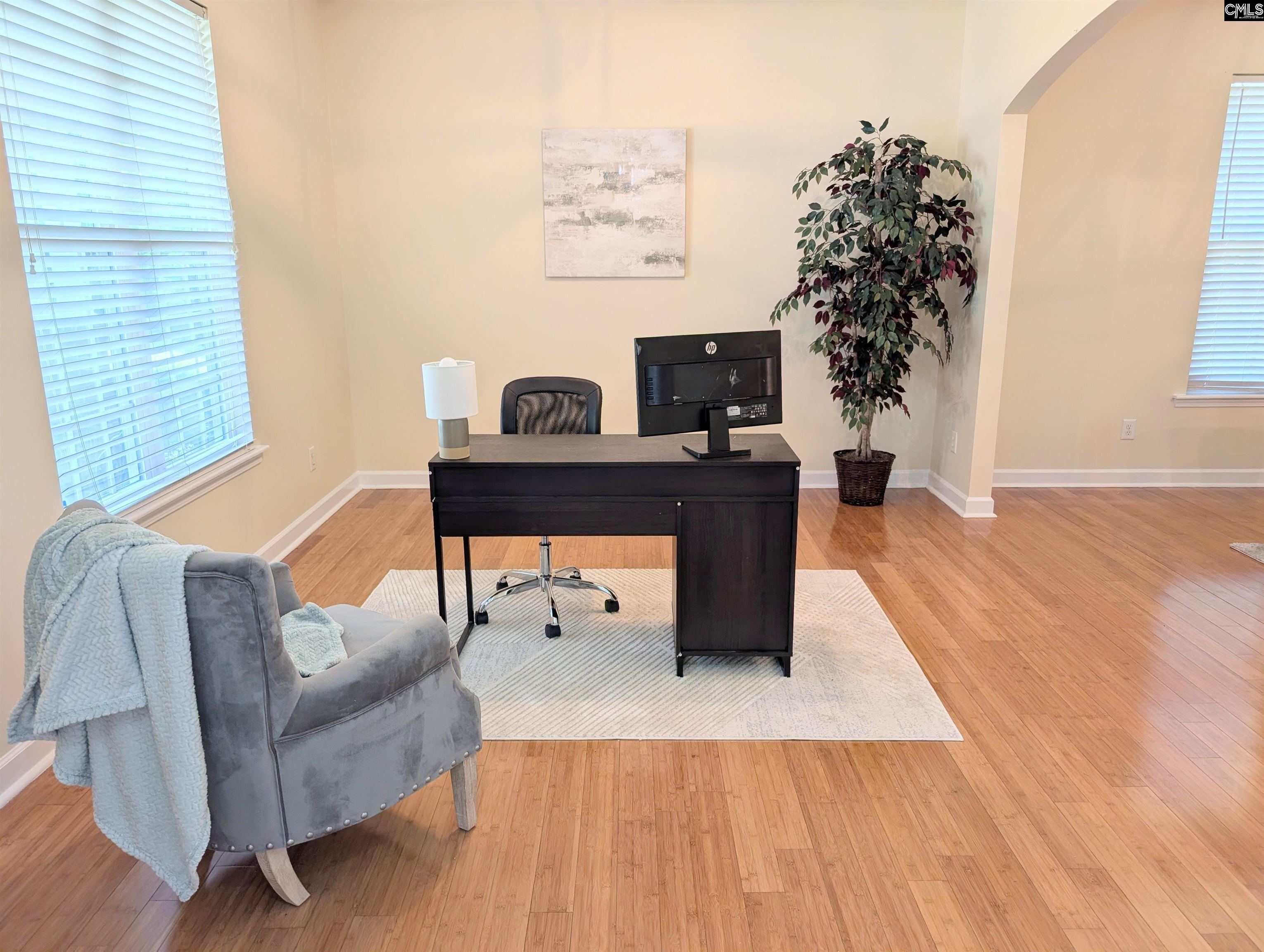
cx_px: 632
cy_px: 476
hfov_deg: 71.5
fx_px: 878
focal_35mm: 24
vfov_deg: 56.9
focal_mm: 6.9
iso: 20
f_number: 1.68
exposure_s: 1/120
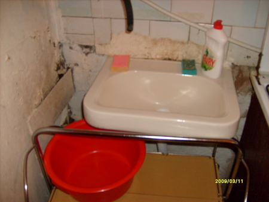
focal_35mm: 35
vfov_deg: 40.7
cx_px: 134
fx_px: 272
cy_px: 101
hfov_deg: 52.6
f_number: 2.8
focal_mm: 5.8
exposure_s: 1/45
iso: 100
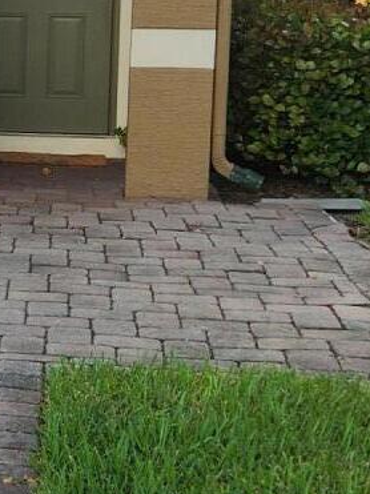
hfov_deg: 10.9
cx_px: -378
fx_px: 1768
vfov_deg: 15.8
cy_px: 136
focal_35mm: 124
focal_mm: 5.4
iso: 20
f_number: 1.8
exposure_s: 1/634
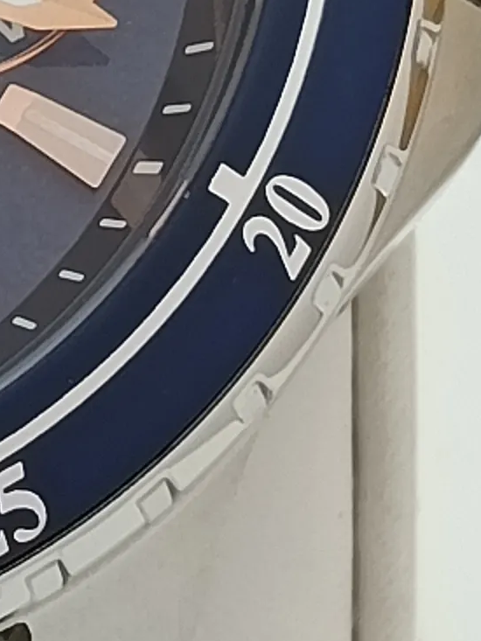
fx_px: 4853
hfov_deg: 5.6
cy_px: 143
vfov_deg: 7.5
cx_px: -376
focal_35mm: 262
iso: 401
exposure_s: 1/100
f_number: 1.7
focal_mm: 5.24
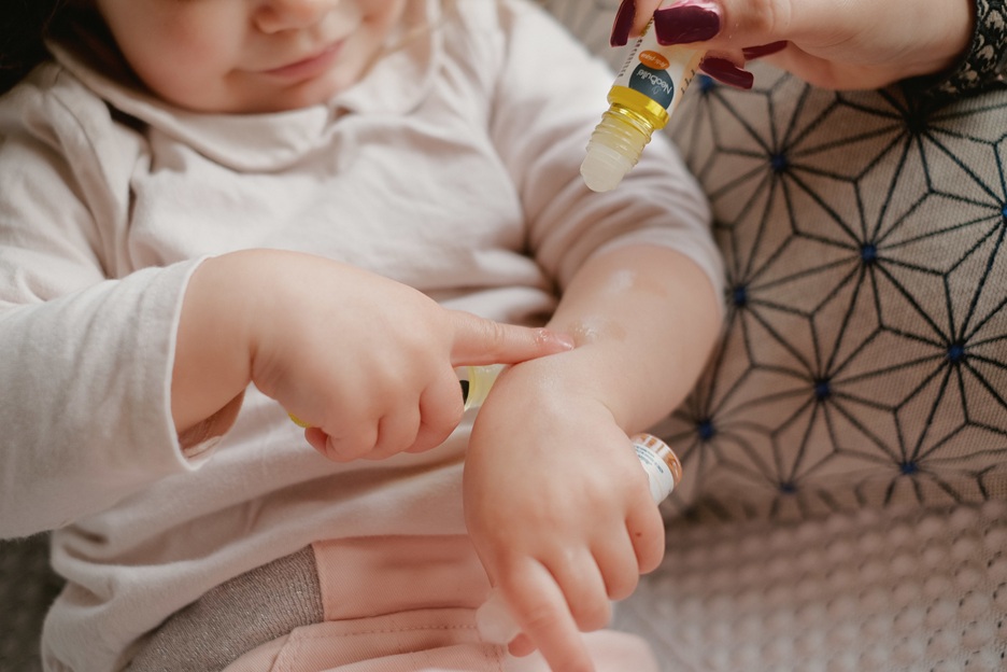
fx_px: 1482
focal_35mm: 53
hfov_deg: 37.5
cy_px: 336
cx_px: 504
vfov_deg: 25.5
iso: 200
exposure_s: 1/320
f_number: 2
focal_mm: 35
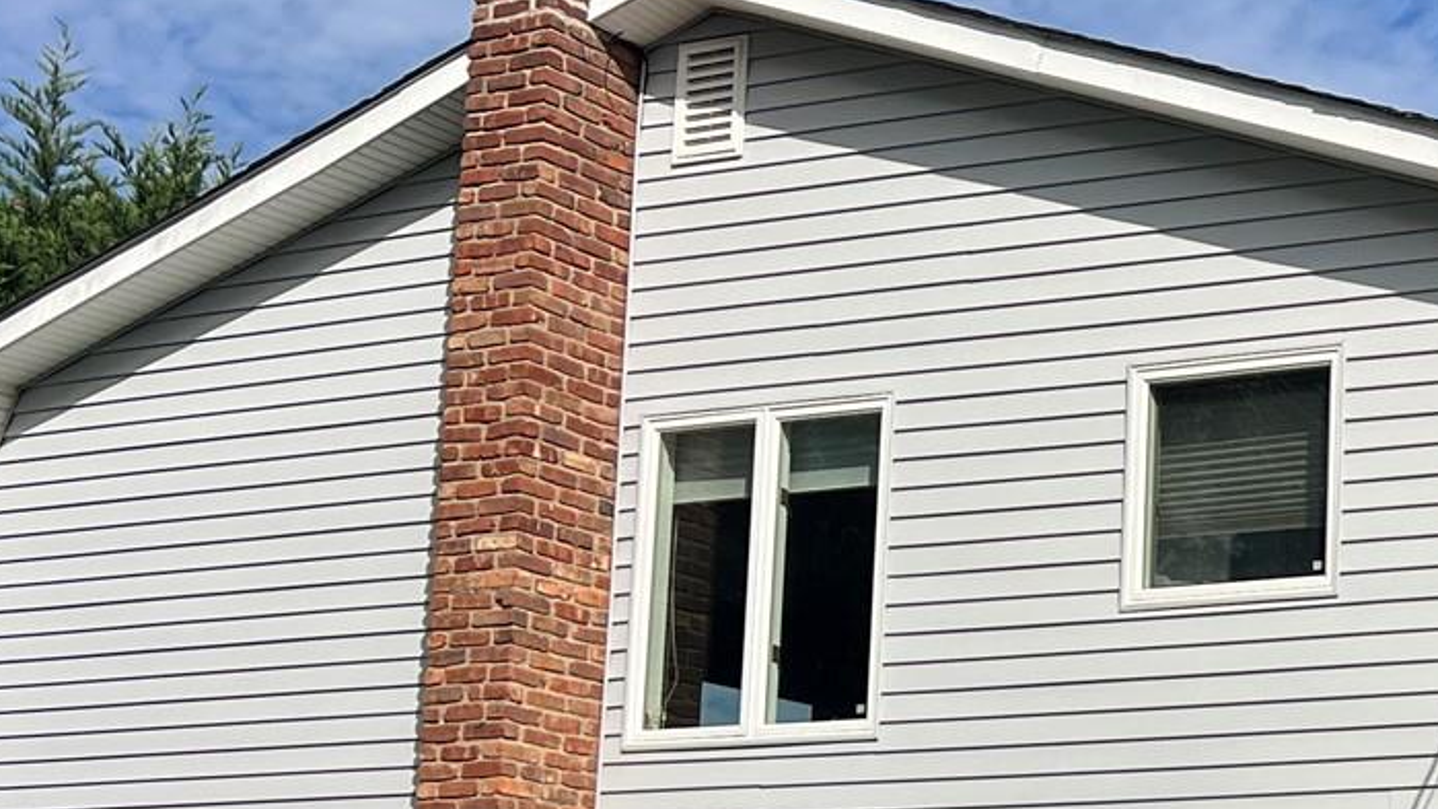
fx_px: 3164
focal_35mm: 83
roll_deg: -1.4
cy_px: 834
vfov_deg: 14.3
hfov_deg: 23.3
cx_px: 1763
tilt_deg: +7.9
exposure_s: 1/6993
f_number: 1.5
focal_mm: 5.7
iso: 50
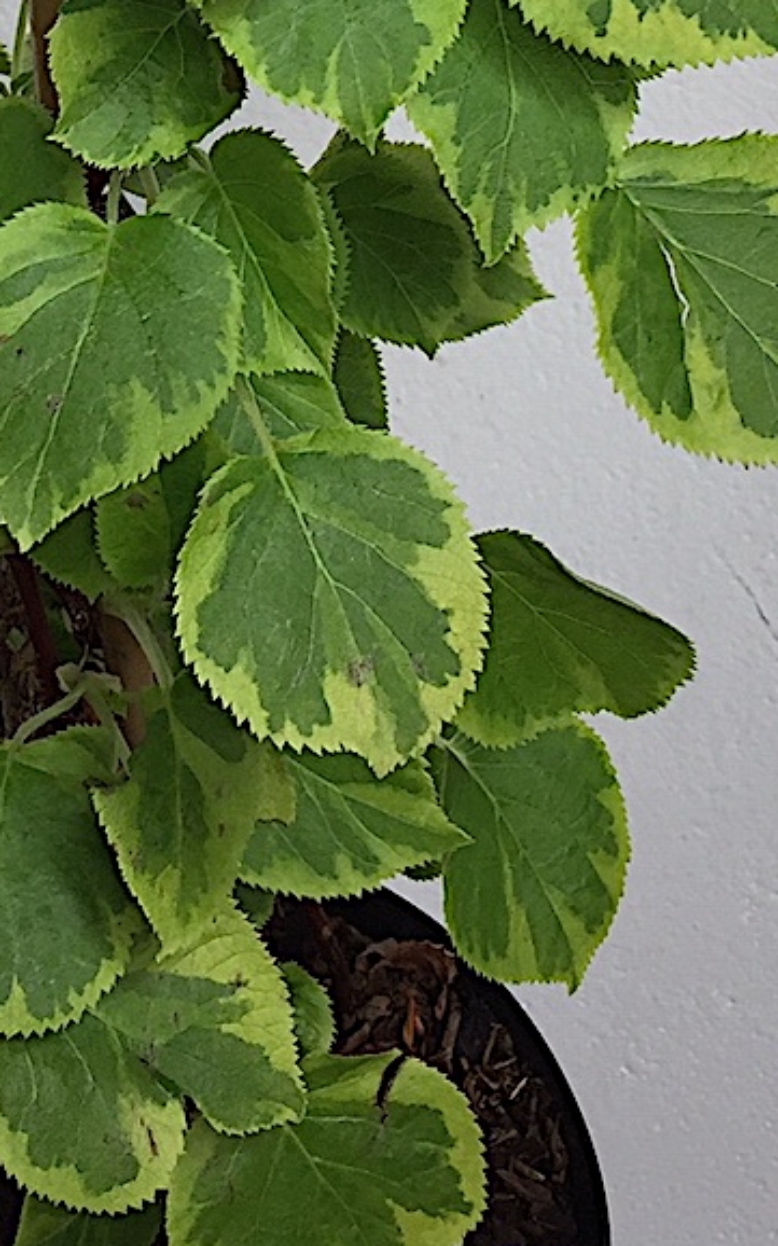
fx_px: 2647
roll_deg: -1.1
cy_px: -197
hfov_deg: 16.5
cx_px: 47
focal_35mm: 78
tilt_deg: -21.4
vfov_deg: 24.3
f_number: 2.2
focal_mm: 4.15
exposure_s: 1/203
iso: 32
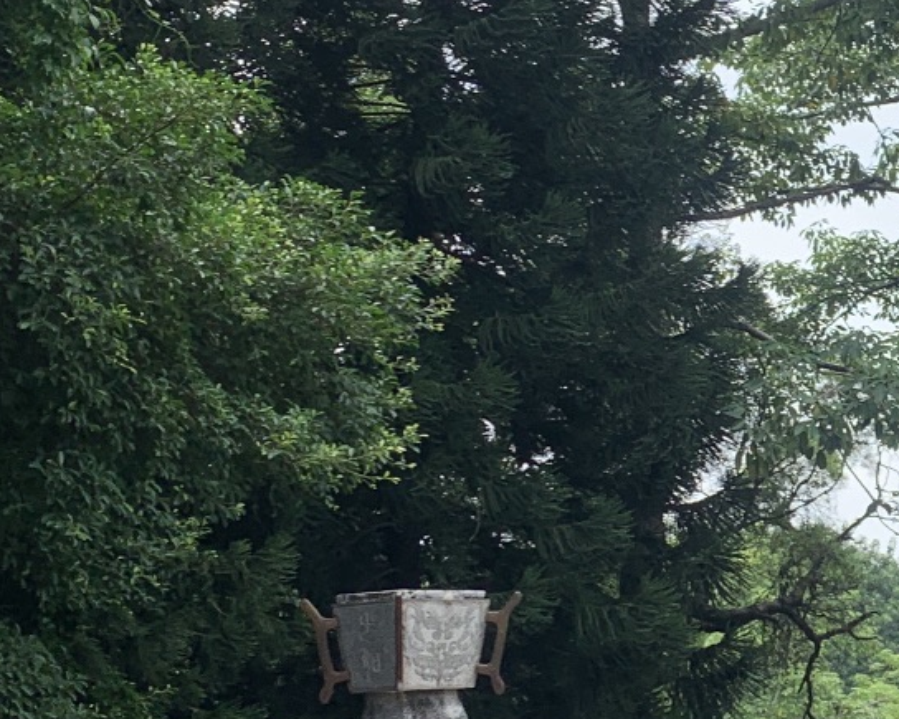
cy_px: 400
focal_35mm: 94
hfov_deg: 19.5
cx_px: 1001
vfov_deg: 16.4
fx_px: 2501
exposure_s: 1/678
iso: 25
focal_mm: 4.25
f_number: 1.8
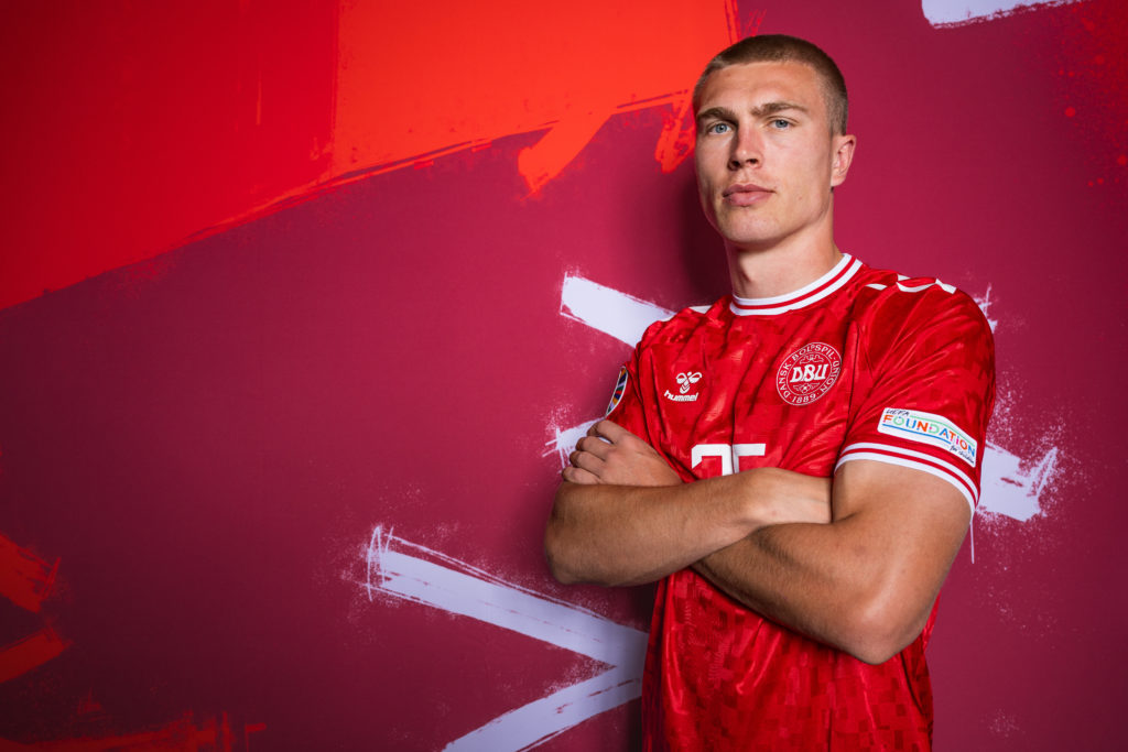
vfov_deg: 45.0
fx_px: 909
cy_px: 376
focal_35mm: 29
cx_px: 564
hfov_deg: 63.7
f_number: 5.6
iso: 200
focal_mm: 29
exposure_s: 1/200
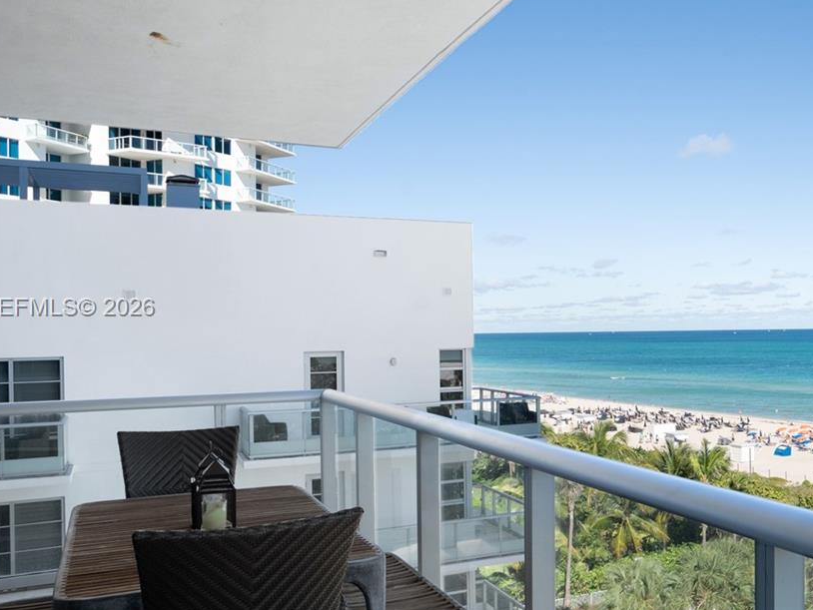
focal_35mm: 34
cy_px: 308
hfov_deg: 50.9
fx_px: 799
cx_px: 642
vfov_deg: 41.8
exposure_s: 1/200
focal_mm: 18
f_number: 8
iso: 400
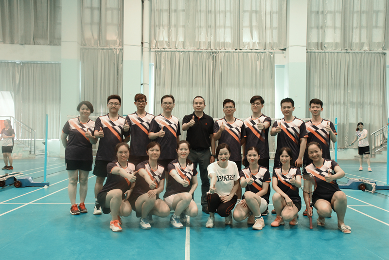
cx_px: 194
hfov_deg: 54.4
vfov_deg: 37.9
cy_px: 130
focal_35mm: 35
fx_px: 378
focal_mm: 35
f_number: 6.3
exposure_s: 1/160
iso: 6400
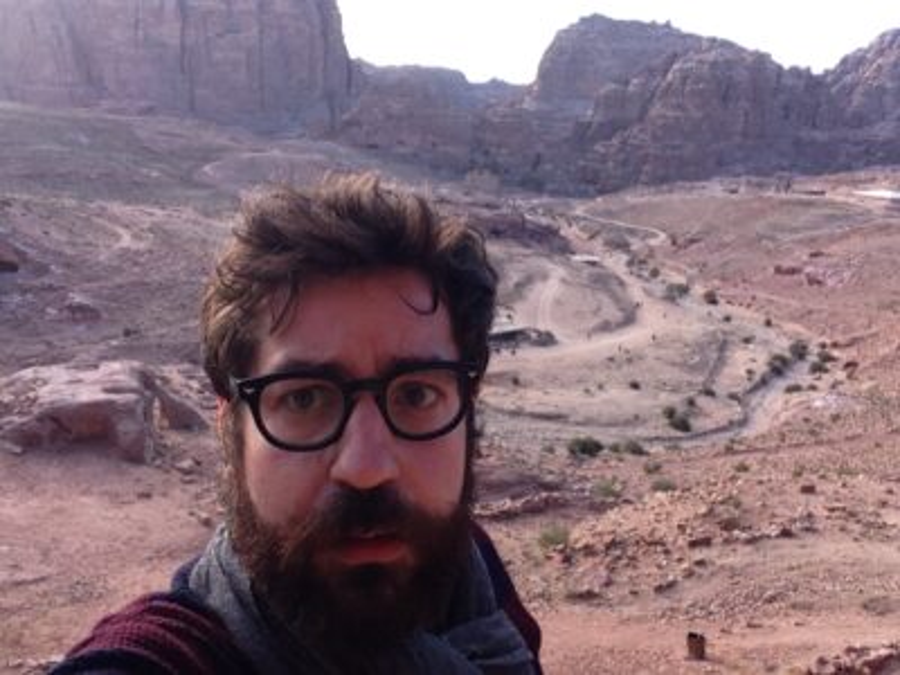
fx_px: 910
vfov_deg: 40.7
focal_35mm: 35
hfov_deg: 52.6
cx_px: 450
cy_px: 338
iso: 32
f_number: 2.4
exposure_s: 1/268
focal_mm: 2.18
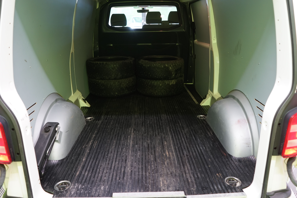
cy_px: 99
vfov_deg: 46.4
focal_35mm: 28
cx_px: 148
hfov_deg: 65.5
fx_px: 231
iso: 800
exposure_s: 1/8
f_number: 4.5
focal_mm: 28
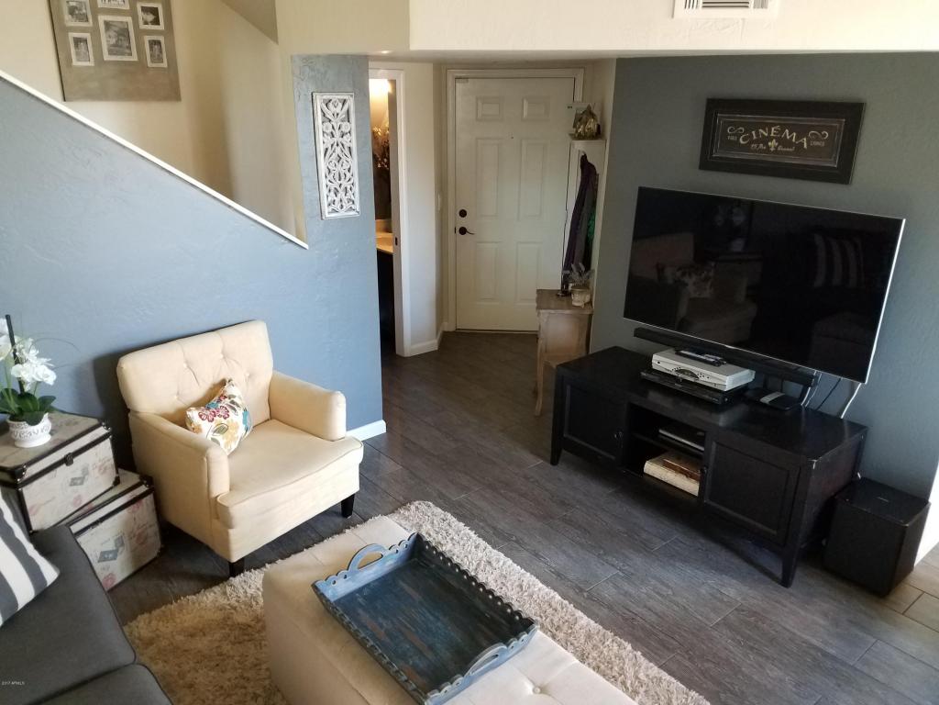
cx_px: 470
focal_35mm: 26
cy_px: 352
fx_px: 705
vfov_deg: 53.1
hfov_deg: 67.3
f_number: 1.7
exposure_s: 1/30
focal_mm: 4.2
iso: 160
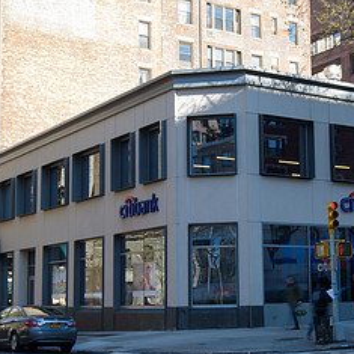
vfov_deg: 25.7
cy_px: 192
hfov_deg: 25.6
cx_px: 238
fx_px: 775
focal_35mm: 67
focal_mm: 32
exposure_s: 1/6
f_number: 16
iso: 50
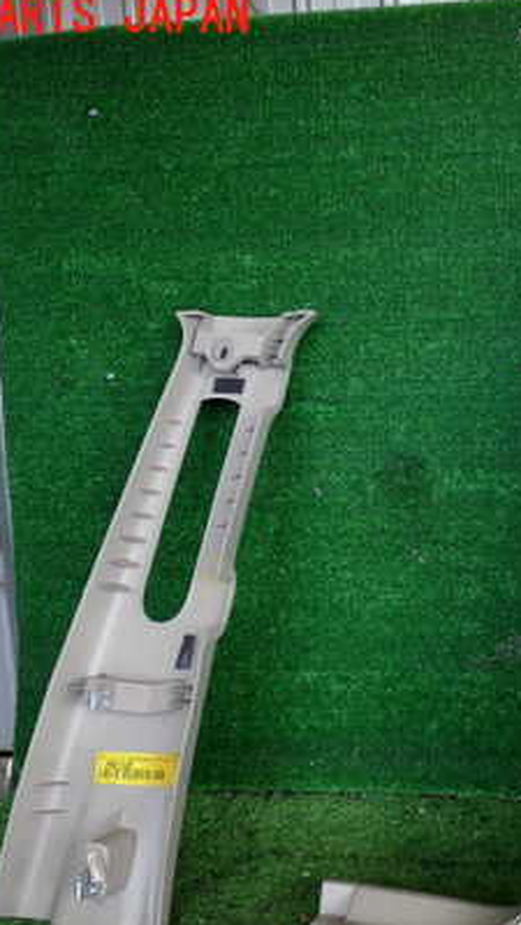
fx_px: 1203
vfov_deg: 42.0
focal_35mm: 49
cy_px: 509
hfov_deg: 23.4
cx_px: 523
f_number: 2.3
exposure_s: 1/125
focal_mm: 5.4
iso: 160
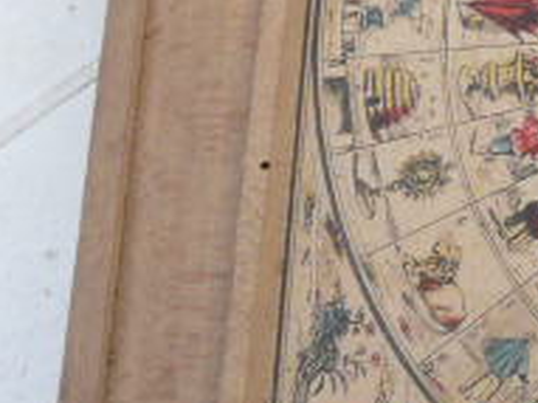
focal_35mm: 94
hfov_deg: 17.8
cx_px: 890
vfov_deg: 15.6
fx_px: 1460
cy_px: 85
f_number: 8
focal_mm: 4.6
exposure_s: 1/25
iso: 200
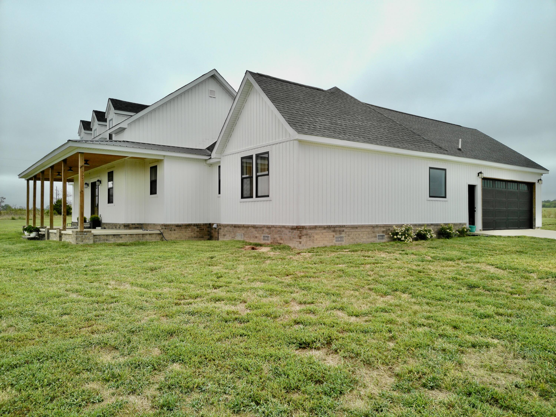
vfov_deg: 71.6
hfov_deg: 87.8
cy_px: 208
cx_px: 278
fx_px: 289
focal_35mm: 18
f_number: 1.8
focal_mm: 3.37
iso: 100
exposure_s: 1/256
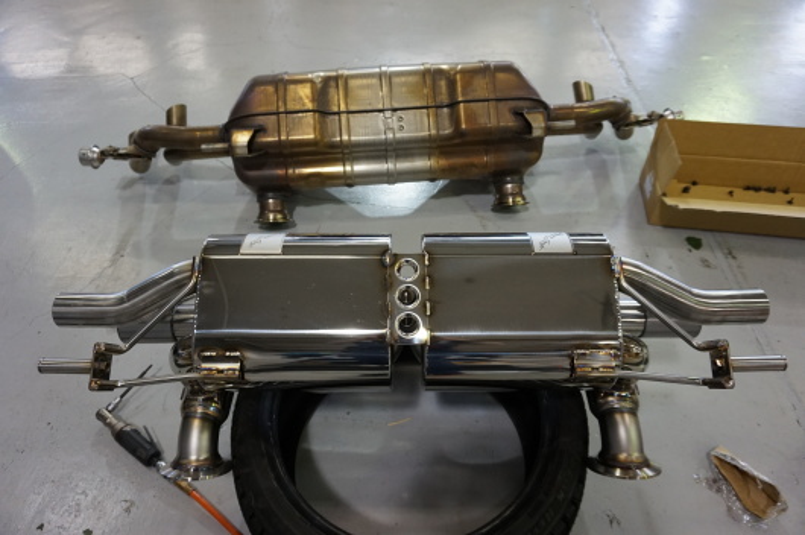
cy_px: 268
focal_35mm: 24
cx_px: 402
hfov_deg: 73.8
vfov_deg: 53.0
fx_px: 536
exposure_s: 1/160
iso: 1000
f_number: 4
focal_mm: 16
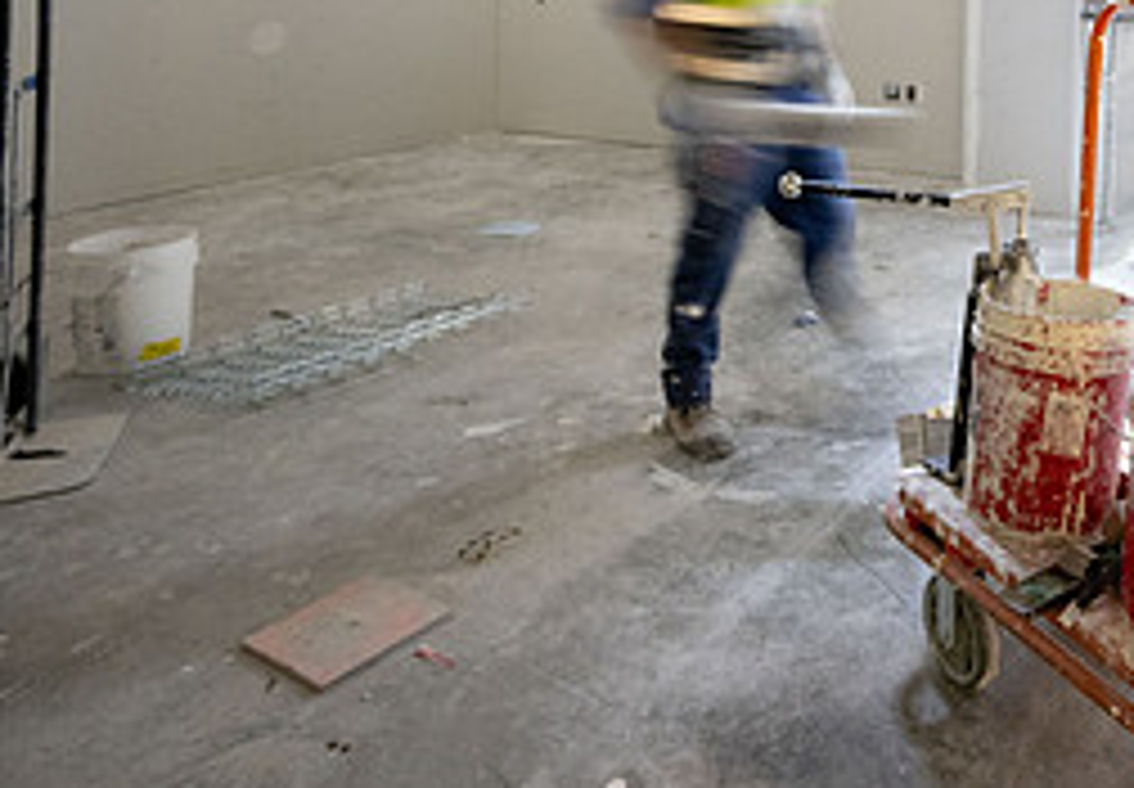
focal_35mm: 33
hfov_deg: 49.0
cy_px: -47
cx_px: 1067
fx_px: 1053
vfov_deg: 35.8
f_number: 4
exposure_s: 1/4
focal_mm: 14
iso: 2000
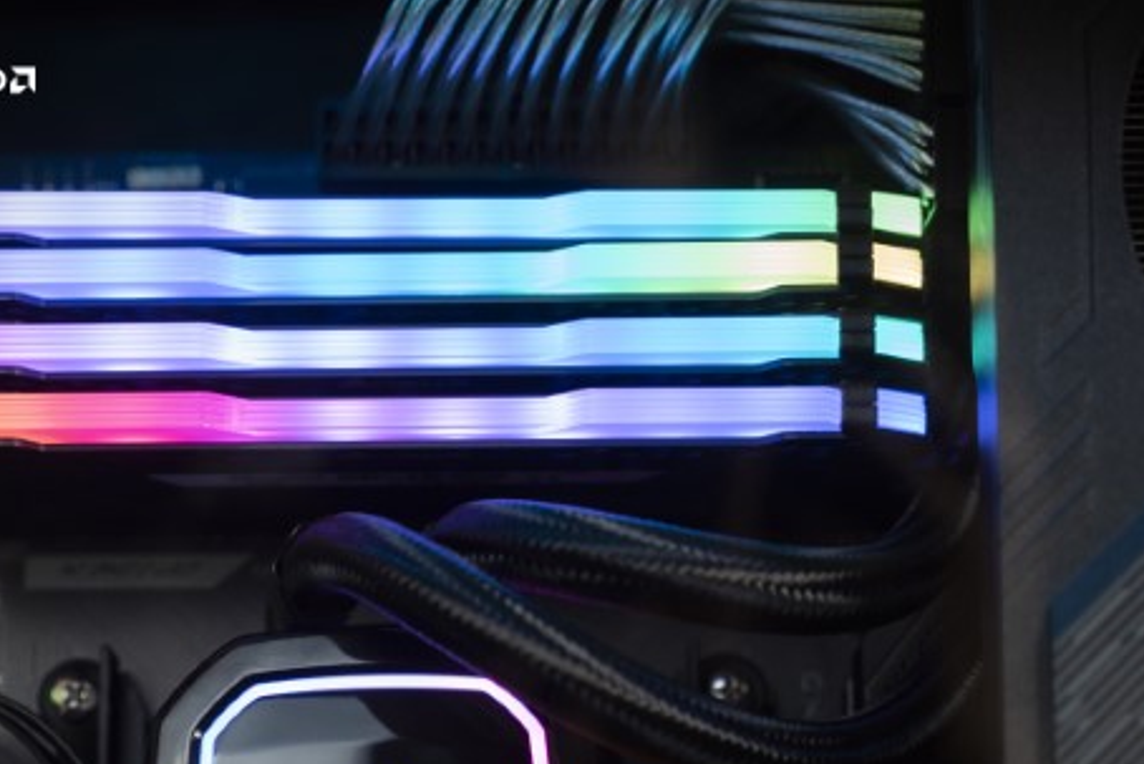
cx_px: 464
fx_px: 3973
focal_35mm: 125
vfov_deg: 10.9
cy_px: 748
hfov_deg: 16.4
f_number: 4.5
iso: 1000
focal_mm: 63
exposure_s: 1/250
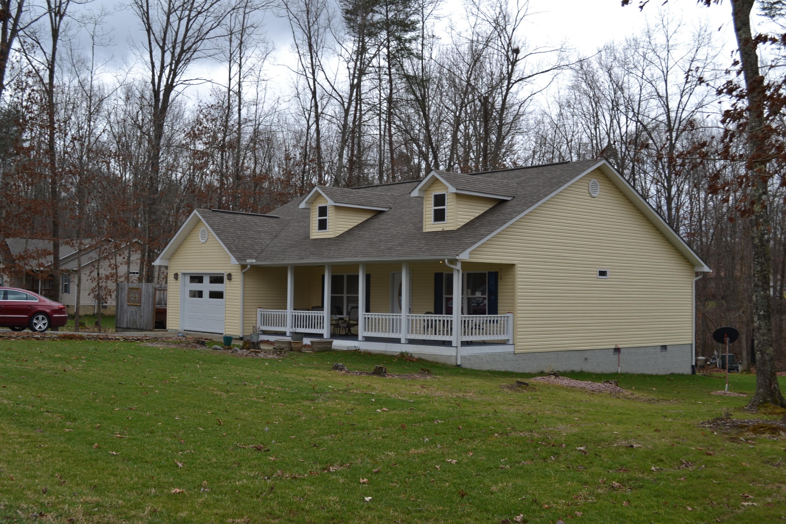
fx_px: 851
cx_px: 393
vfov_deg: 34.2
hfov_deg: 49.6
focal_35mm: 39
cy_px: 262
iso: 100
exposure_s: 1/200
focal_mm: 26
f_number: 7.1
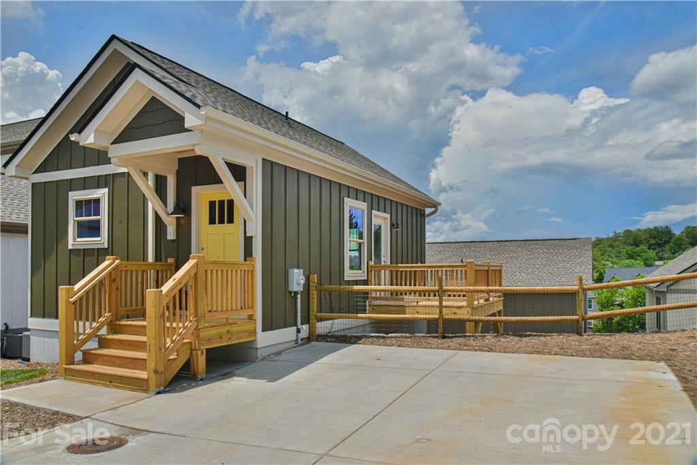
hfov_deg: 73.7
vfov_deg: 53.1
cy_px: 232
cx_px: 348
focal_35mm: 24
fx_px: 465
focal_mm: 24
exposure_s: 1/800
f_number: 14
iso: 1600
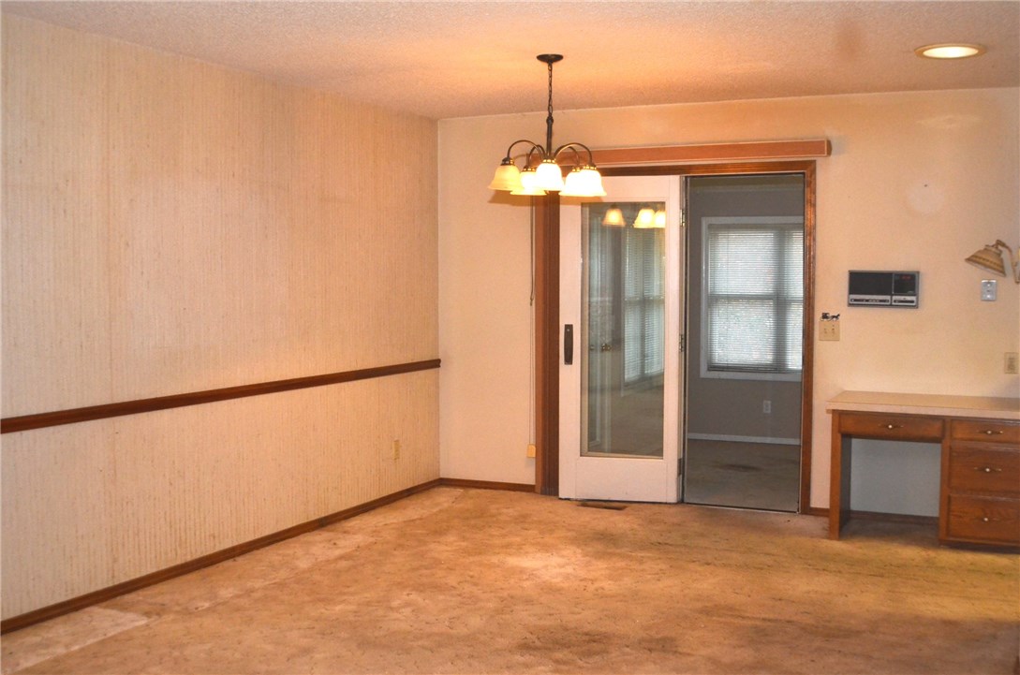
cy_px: 338
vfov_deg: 27.9
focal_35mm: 48
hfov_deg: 41.2
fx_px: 1357
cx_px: 510
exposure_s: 1/60
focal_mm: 32
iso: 800
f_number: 4.5
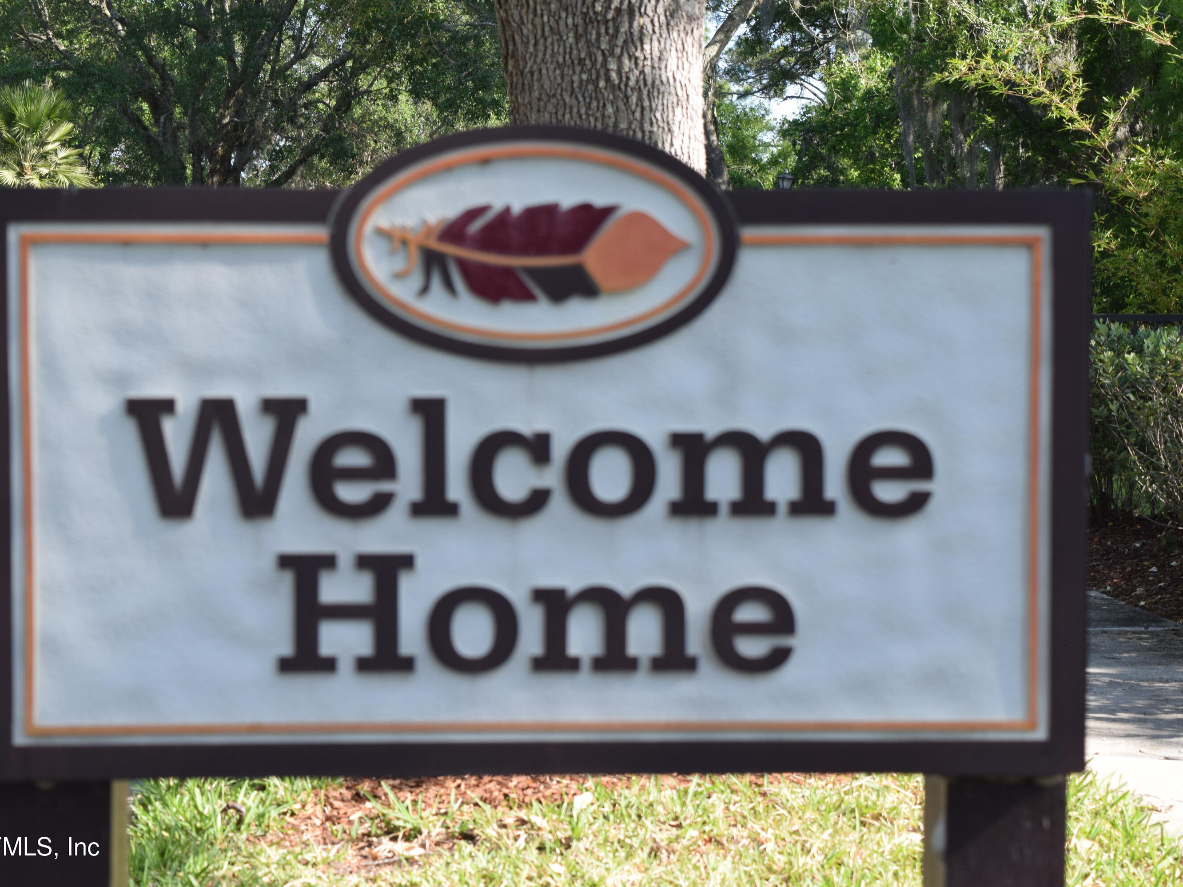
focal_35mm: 78
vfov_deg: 18.9
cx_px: 536
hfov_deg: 25.0
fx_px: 2666
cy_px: 443
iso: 360
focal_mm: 48
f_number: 8
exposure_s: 1/250
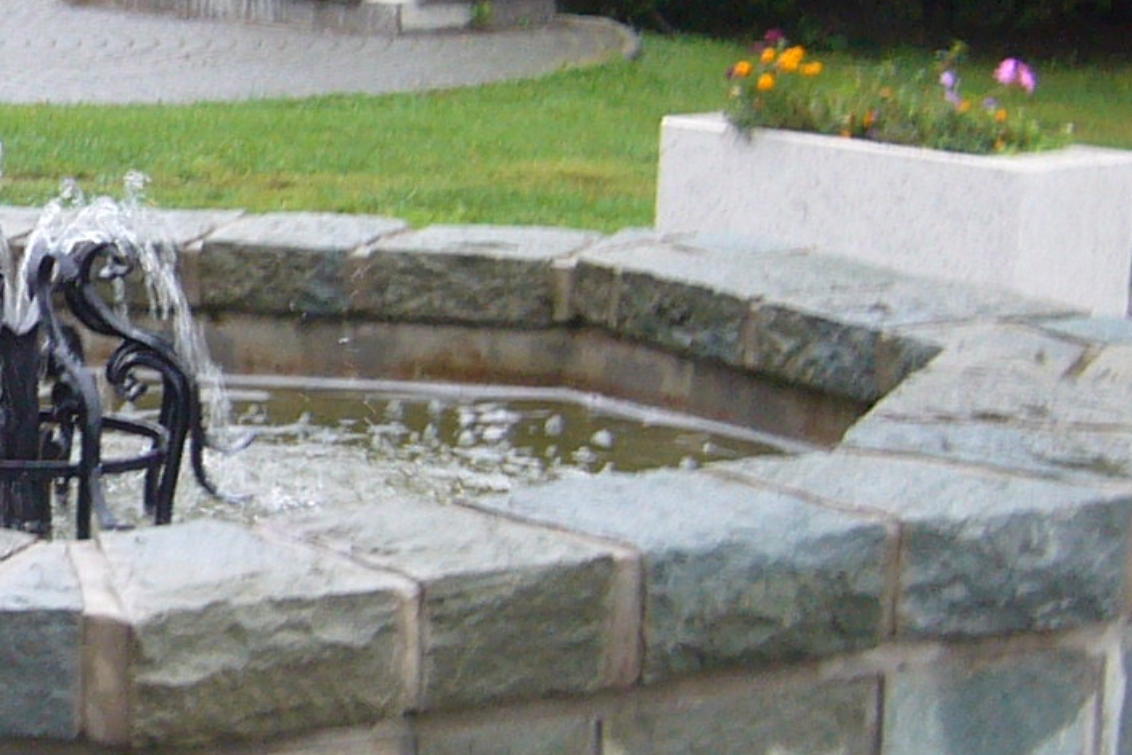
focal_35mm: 151
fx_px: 4748
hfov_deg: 13.3
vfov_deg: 9.1
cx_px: -116
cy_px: 286
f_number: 3
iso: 100
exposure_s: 1/30
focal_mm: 6.6
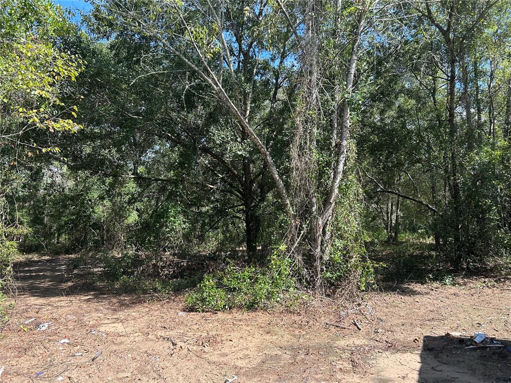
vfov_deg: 53.1
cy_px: 192
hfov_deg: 67.3
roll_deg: +0.5
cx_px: 256
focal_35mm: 26
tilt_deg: +5.0
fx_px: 384
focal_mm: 5.7
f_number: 1.5
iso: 50
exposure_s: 1/894
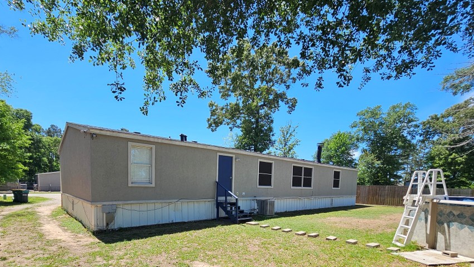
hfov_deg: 95.6
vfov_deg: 60.4
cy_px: 200
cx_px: 214
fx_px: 214
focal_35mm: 17
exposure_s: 1/1395
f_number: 2.2
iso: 50
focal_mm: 2.2
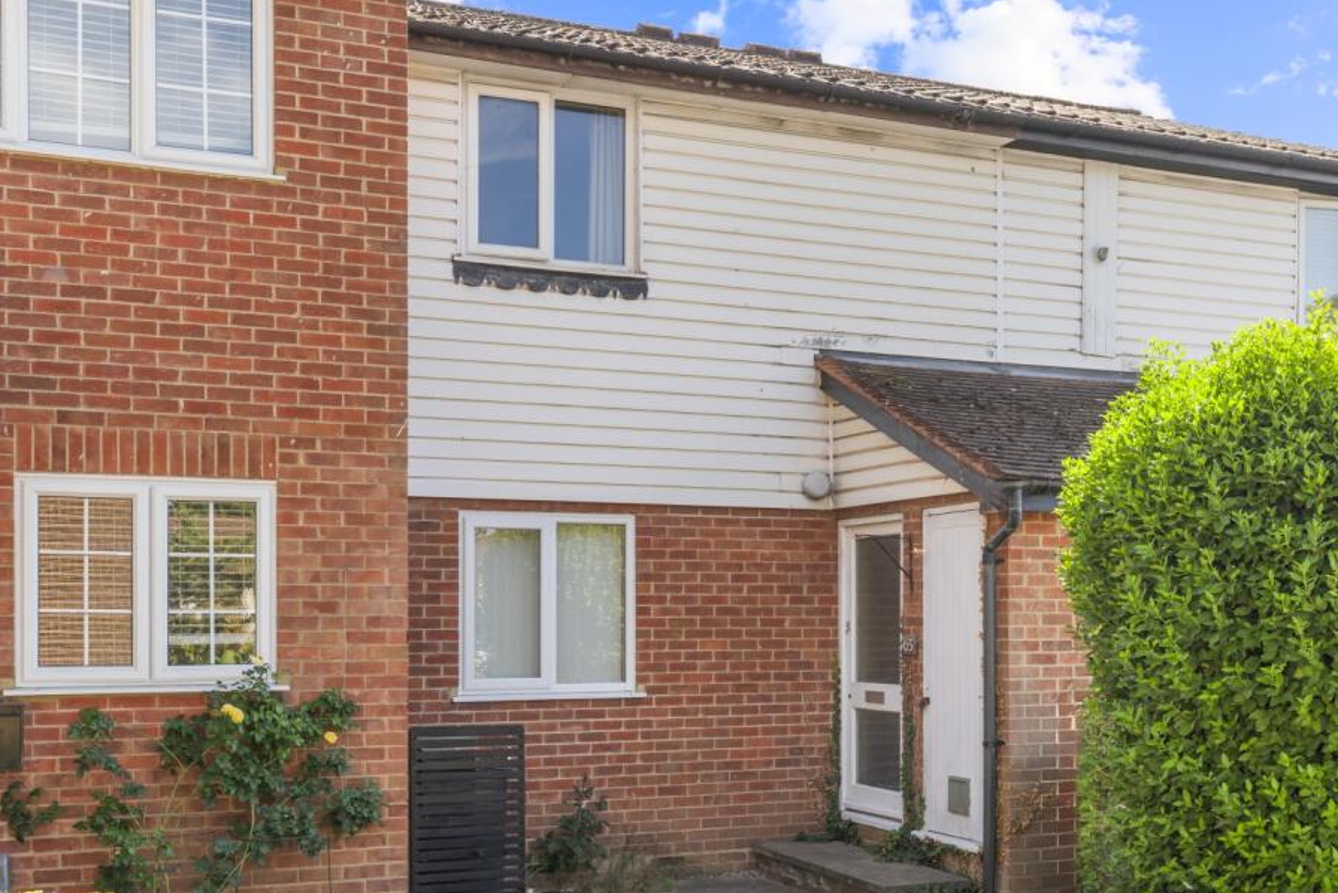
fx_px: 1487
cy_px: 480
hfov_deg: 48.4
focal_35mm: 40
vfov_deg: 33.4
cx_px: 727
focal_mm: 35
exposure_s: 1/160
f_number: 7.1
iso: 320
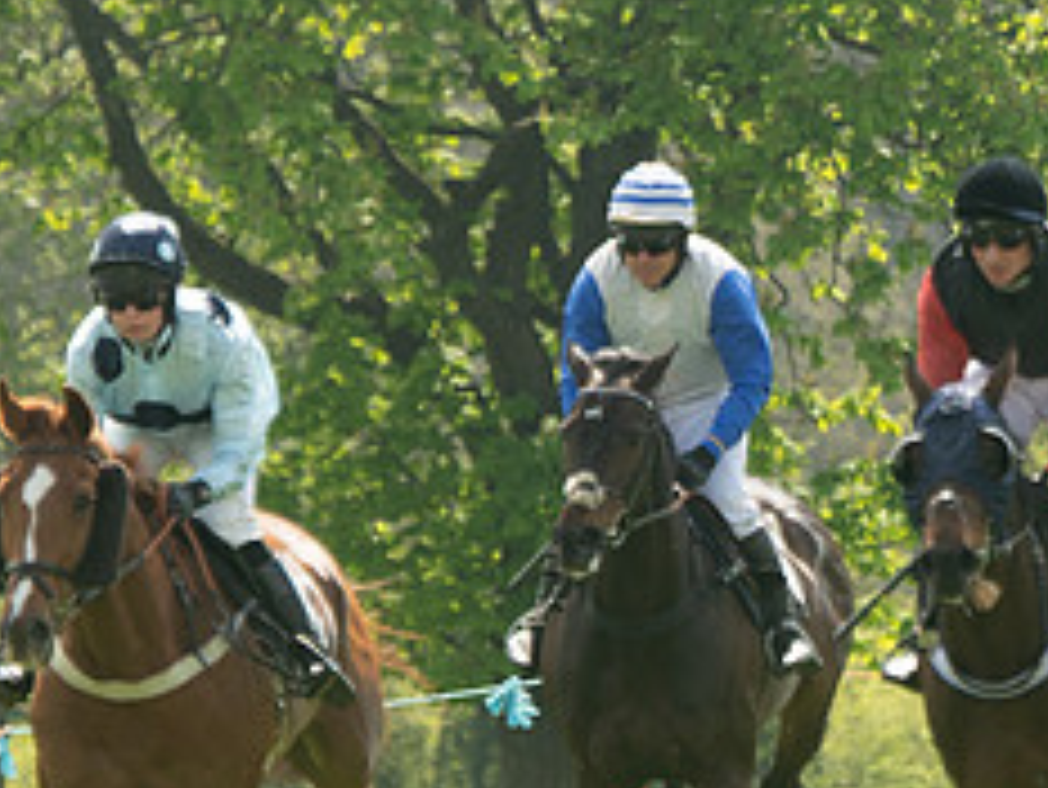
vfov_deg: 2.0
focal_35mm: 754
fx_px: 22839
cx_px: 724
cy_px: 741
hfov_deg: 2.6
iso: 400
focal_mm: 210
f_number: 4
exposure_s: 1/1600
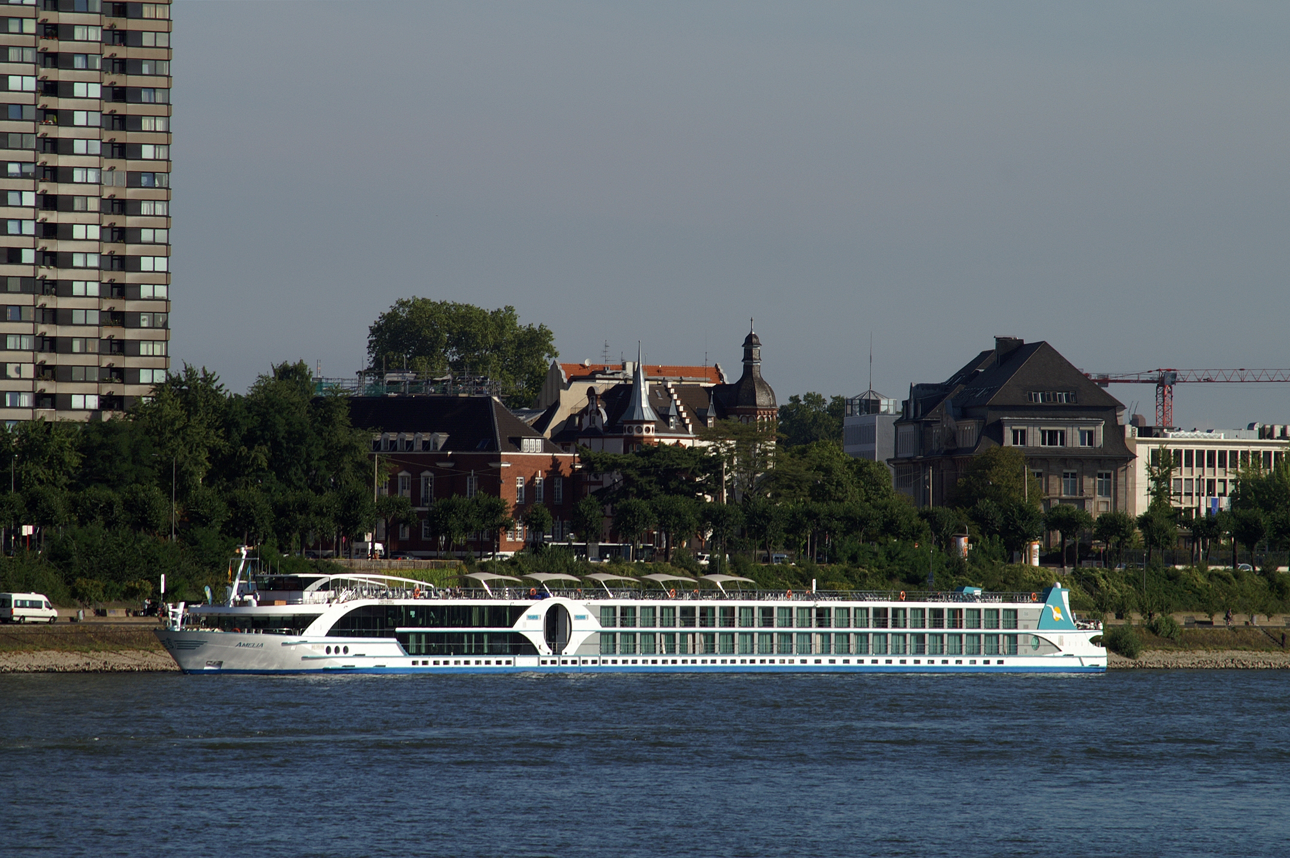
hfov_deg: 6.5
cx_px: 645
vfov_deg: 4.4
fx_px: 11277
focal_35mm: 315
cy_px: 429
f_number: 11
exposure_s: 1/250
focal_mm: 210
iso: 100
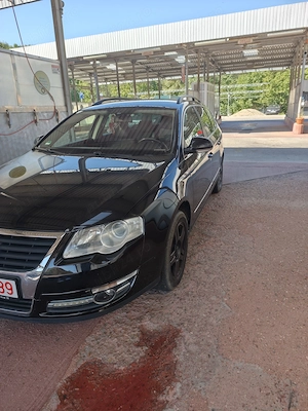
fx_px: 273
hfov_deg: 58.9
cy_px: 206
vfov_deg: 73.9
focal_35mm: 23
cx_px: 154
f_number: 1.65
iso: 125
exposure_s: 1/100
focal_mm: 6.19
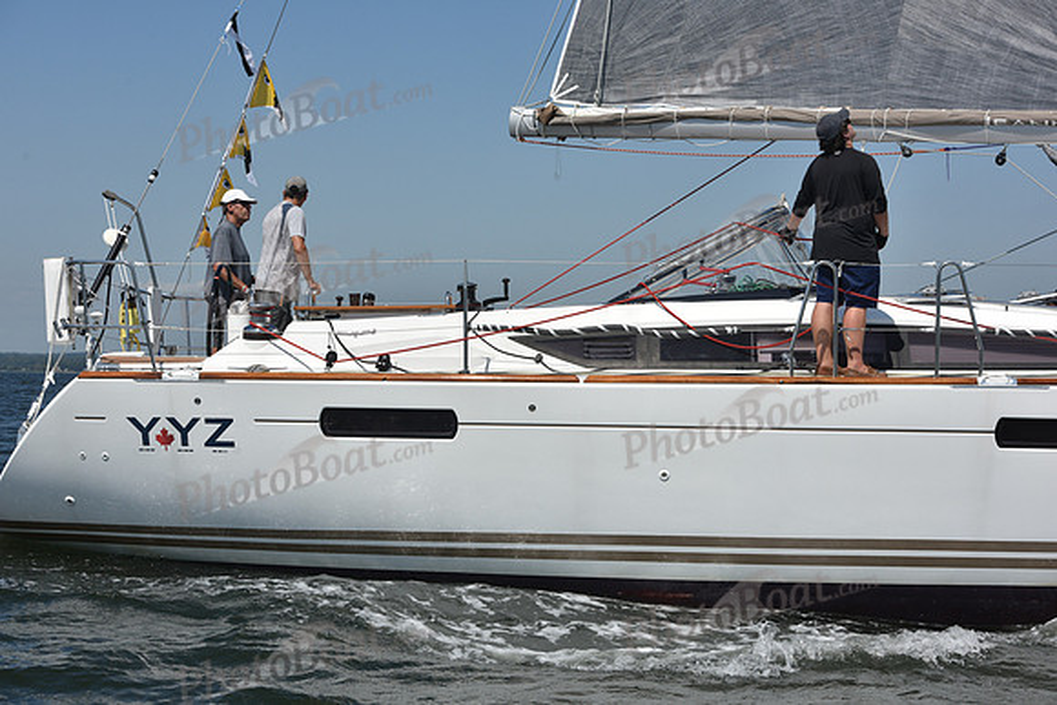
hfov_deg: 28.8
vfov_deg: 19.5
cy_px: 352
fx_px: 2056
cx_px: 528
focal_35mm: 70
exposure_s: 1/1250
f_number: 10
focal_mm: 70
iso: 250
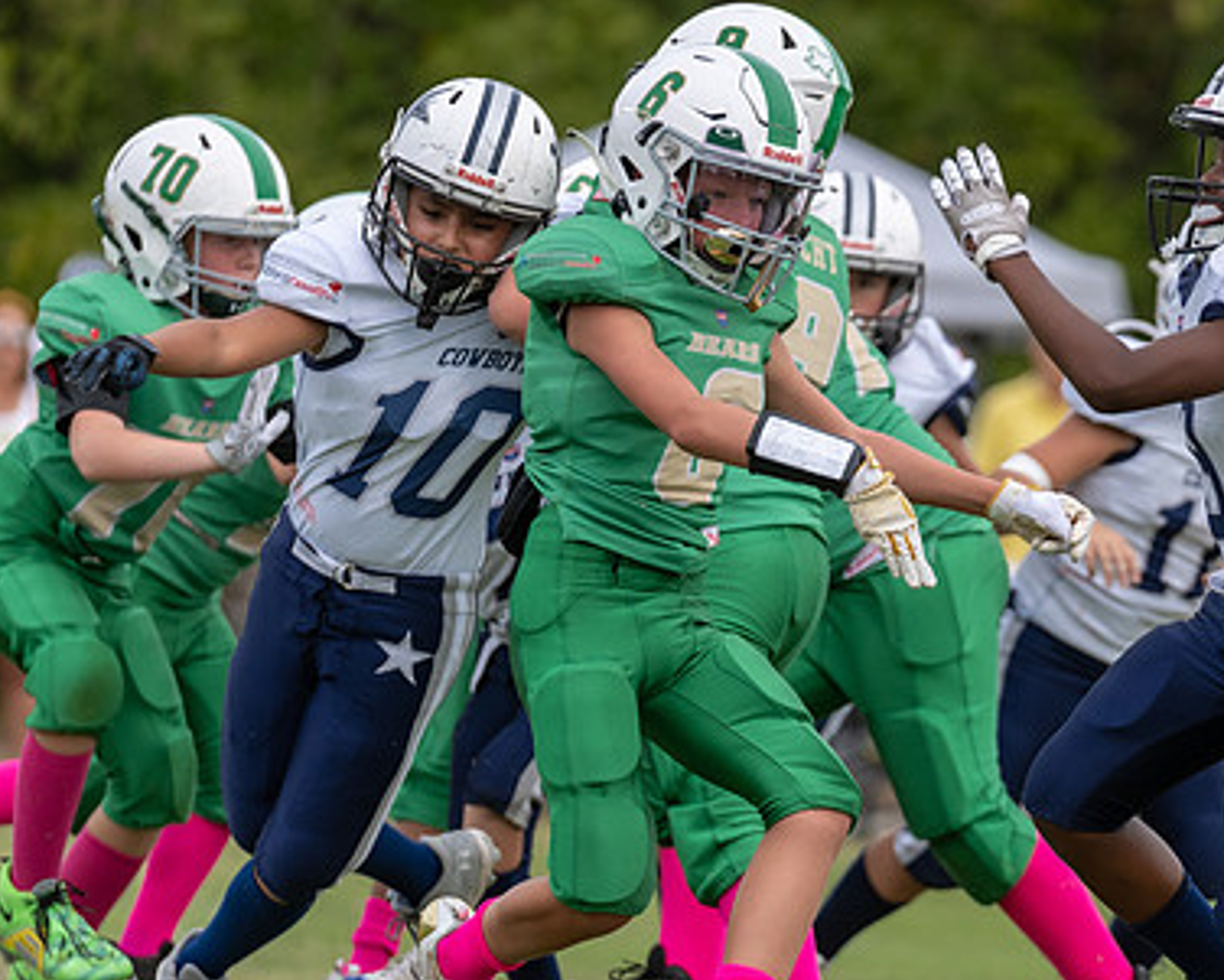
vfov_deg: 3.5
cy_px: 718
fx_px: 16197
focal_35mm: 447
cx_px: 785
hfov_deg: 4.3
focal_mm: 200
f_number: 3.5
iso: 200
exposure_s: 1/1250
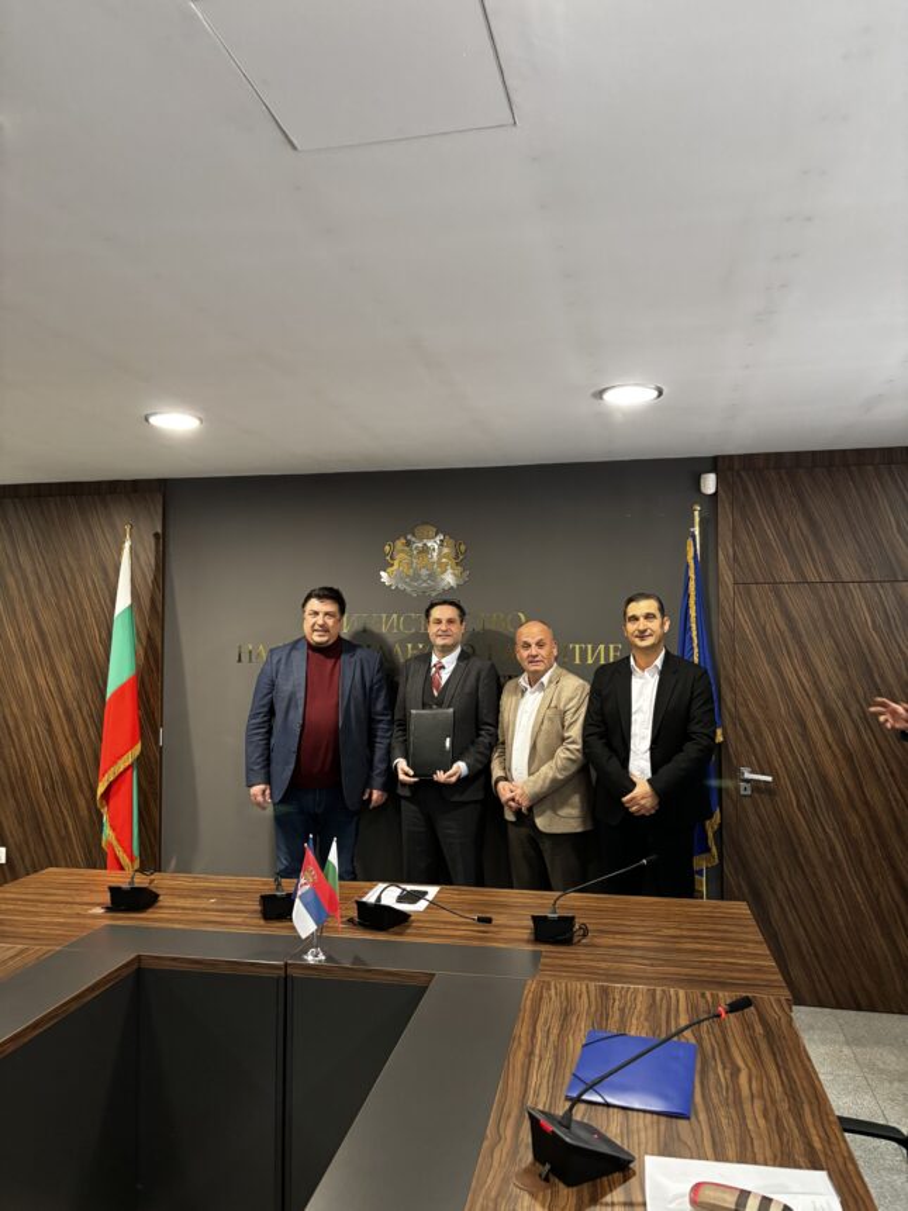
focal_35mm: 26
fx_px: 909
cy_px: 606
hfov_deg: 53.1
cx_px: 454
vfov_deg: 67.3
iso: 500
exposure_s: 1/50
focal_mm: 5.96
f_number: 1.6
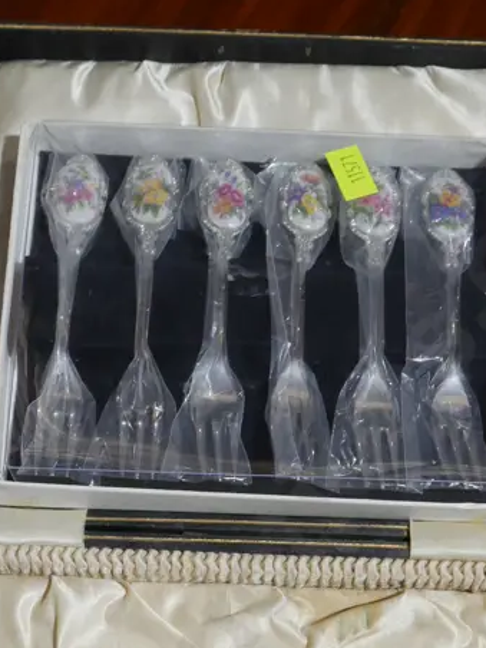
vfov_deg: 22.0
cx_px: 225
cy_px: 631
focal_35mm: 86
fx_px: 1610
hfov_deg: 17.2
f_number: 8
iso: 800
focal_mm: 19
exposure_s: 1/60
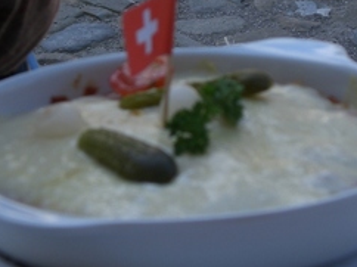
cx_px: 168
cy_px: 89
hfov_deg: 13.7
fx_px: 1484
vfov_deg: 10.3
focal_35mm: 144
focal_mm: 14.49
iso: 50
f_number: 5
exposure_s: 1/200
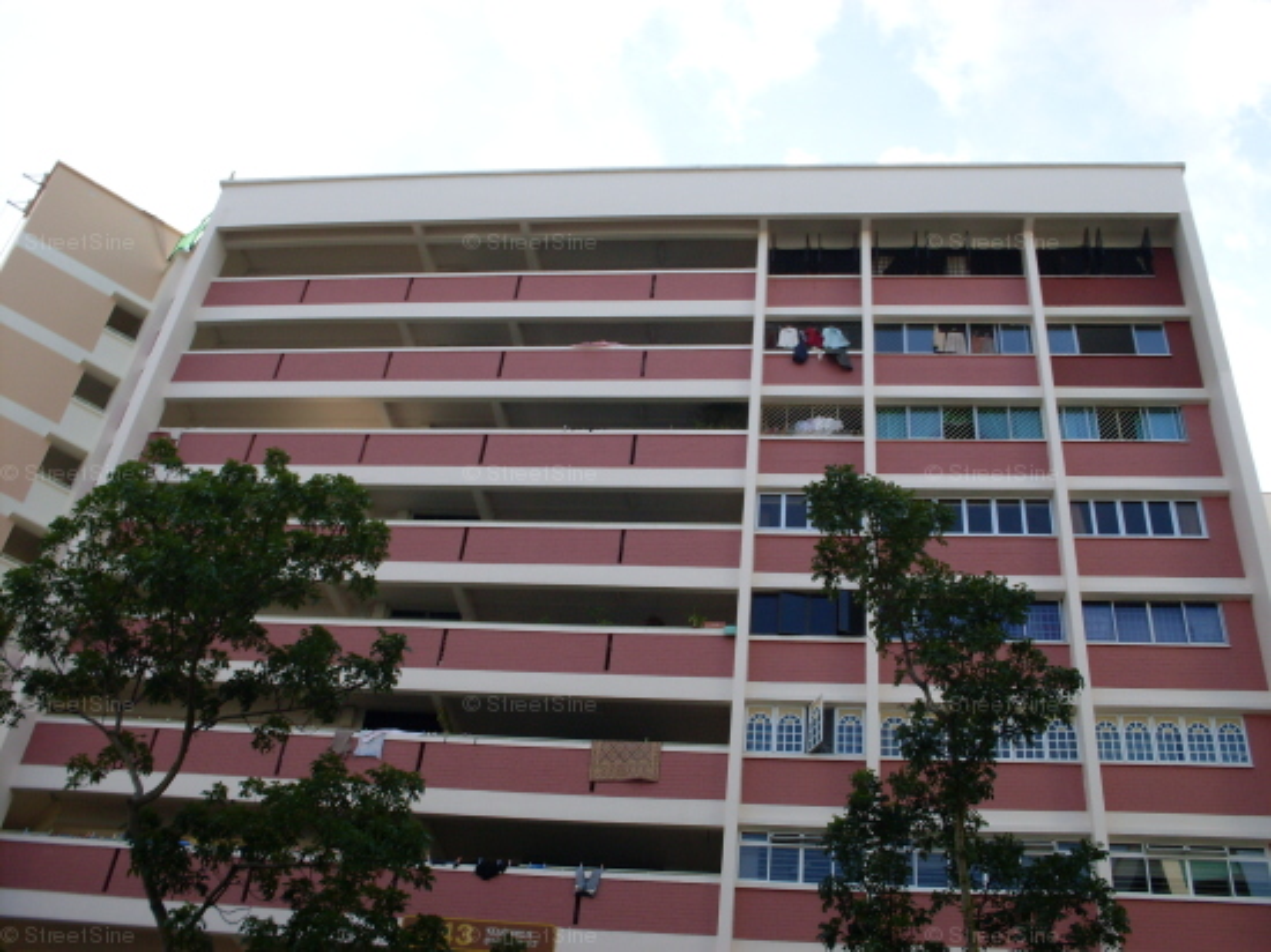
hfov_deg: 49.0
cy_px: 476
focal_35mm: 38
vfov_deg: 37.7
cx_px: 636
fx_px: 1395
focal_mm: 6.3
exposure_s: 1/90
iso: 80
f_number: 8.4
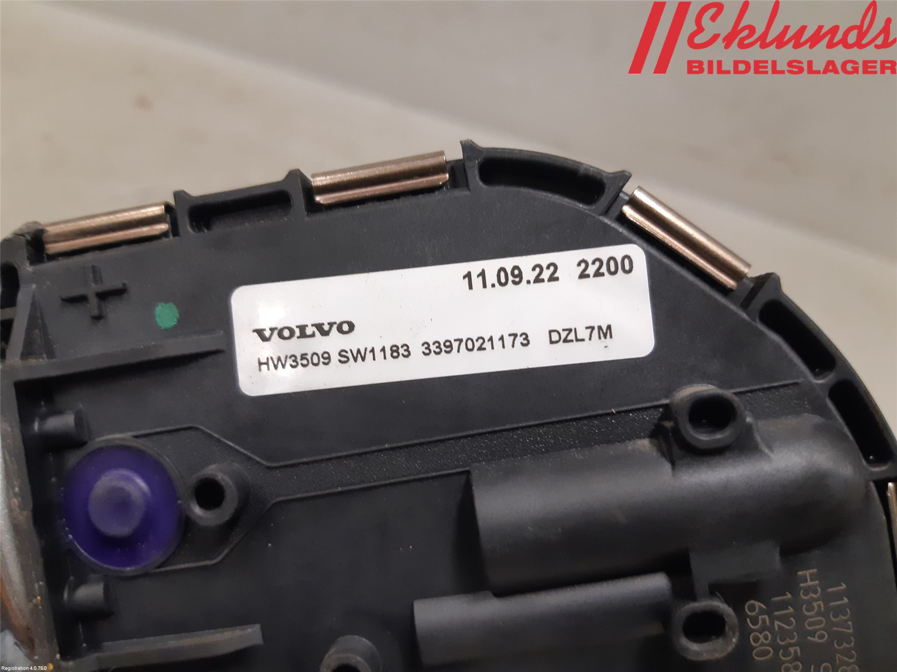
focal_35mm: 26
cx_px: 448
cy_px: 336
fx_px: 674
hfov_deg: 67.3
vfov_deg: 53.1
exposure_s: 1/50
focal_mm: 3.93
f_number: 1.7
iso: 200
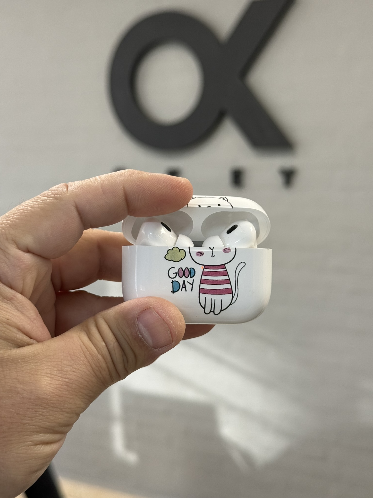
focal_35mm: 48
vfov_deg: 39.7
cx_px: 186
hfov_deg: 30.3
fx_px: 690
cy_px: 249
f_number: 1.78
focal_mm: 6.76
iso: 64
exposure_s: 1/50
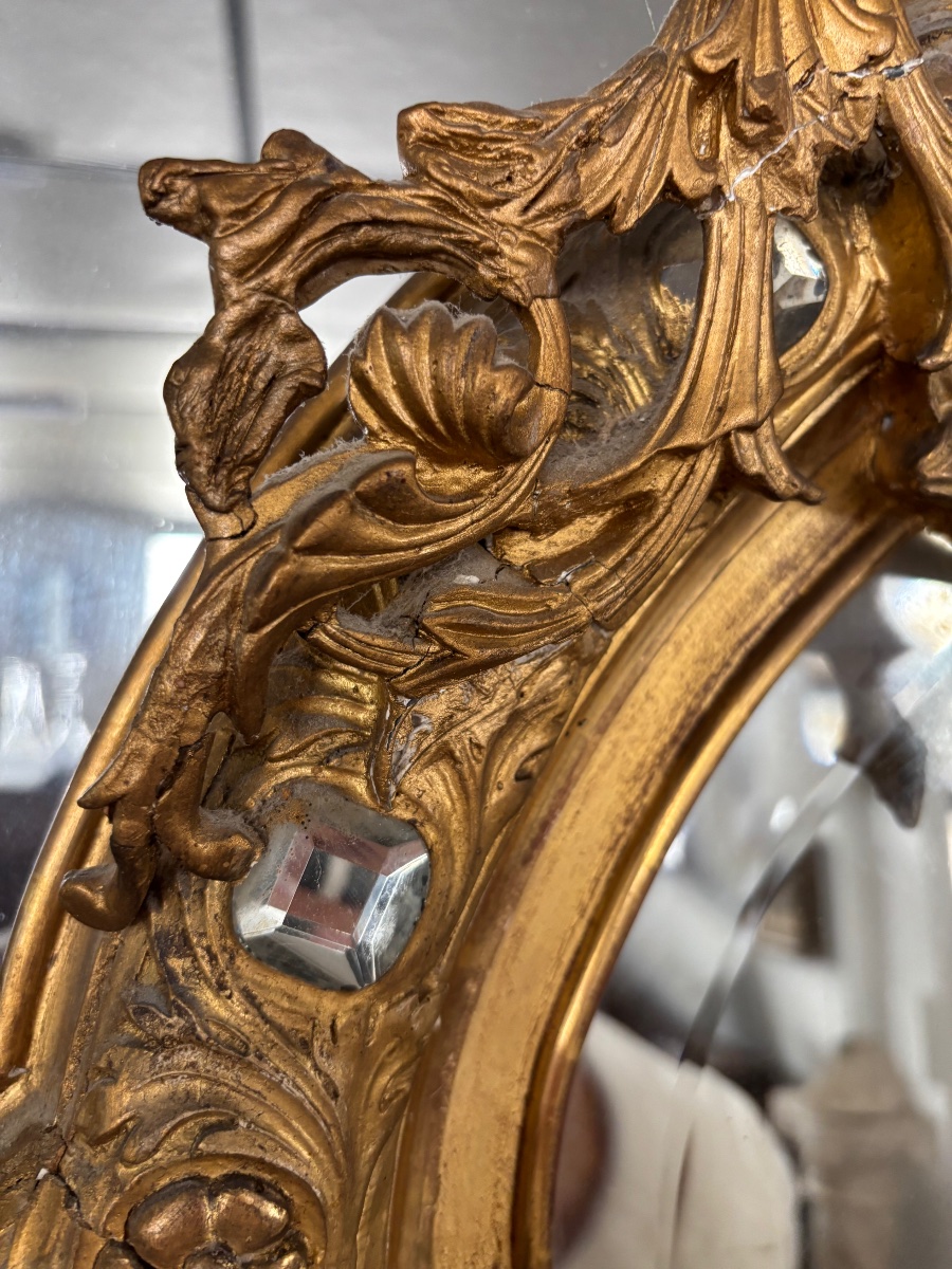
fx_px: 953
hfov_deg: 53.1
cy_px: 634
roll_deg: -2.3
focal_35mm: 26
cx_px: 476
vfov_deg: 67.3
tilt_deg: -7.4
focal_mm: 5.96
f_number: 1.6
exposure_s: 1/60
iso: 160
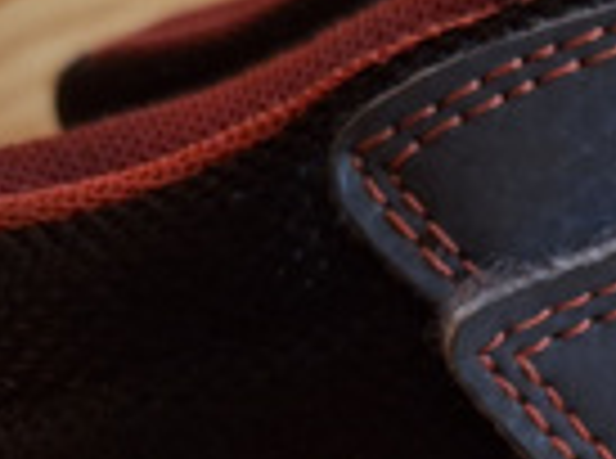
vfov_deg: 14.0
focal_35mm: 101
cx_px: 863
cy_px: 603
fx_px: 1793
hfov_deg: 17.9
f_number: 1.8
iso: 500
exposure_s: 1/20
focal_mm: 5.54
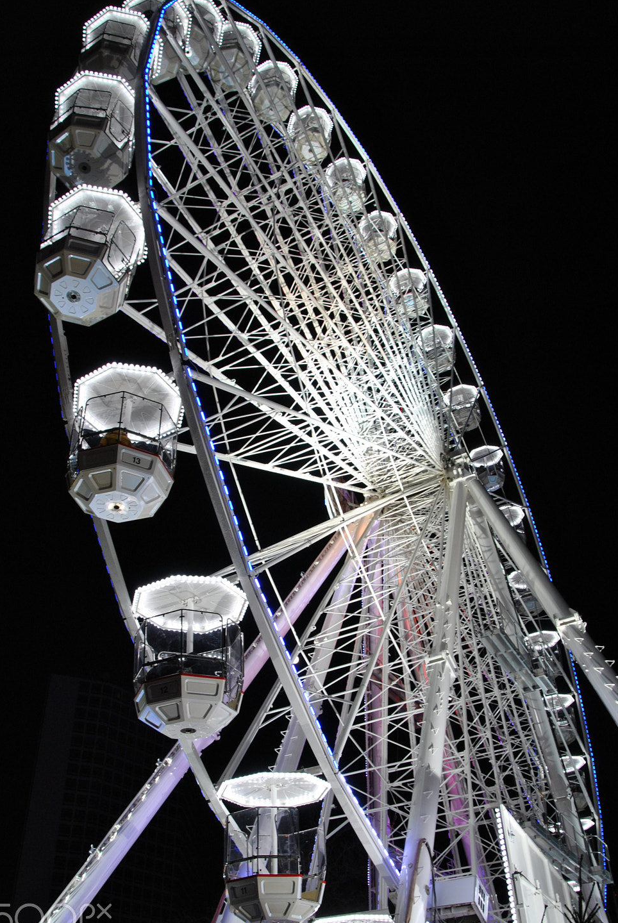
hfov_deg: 43.7
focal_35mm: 30
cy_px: 490
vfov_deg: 61.8
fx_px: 770
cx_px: 296
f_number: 3.5
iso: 200
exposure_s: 1/50
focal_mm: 18
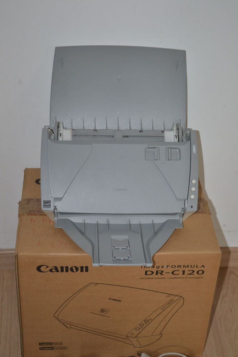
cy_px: 178
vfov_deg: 33.4
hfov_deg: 22.6
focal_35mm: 60
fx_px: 595
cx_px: 119
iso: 800
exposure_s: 1/30
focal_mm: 40
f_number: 4.5
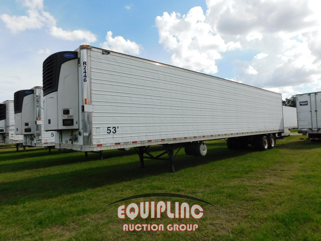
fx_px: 213
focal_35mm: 23
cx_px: 160
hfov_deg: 73.9
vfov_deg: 58.9
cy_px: 120
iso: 125
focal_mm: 4
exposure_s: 1/500
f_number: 6
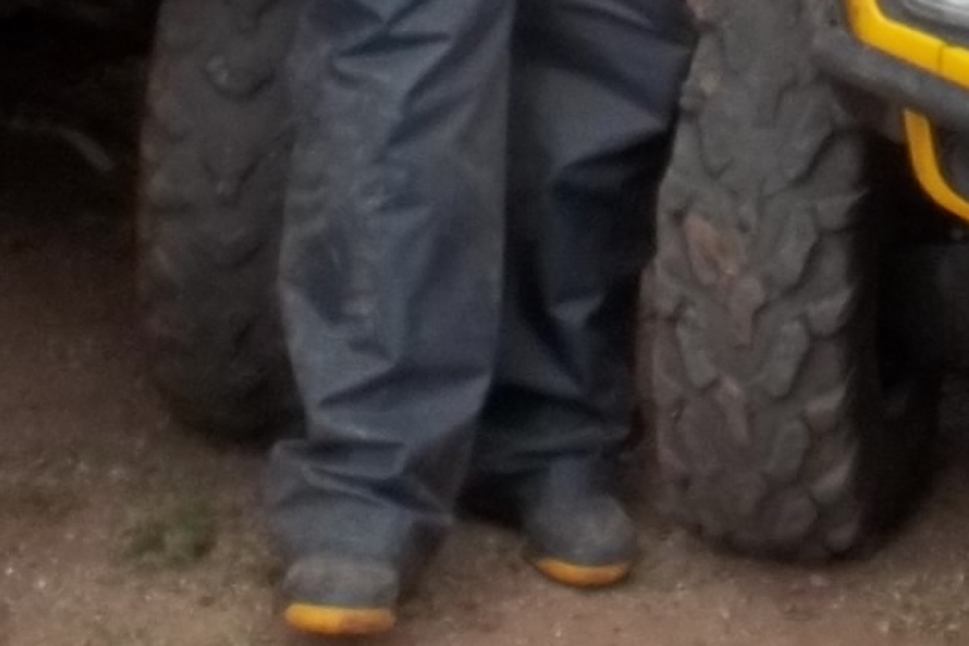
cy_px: -621
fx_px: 4226
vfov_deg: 8.3
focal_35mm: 157
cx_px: 846
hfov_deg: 13.0
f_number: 3.3
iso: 64
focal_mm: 5.9
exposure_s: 1/640
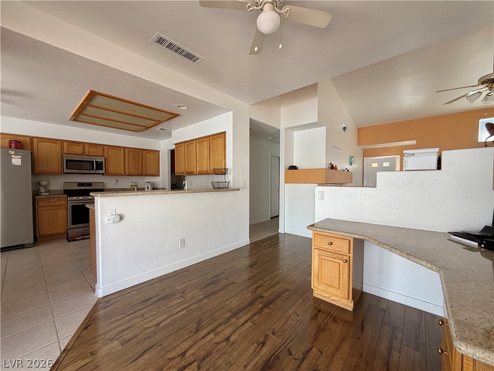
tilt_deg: -2.1
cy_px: 186
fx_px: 200
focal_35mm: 14
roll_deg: -0.6
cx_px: 247
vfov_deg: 85.7
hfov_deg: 102.1
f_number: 2.2
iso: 80
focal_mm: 2.22
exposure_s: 1/121
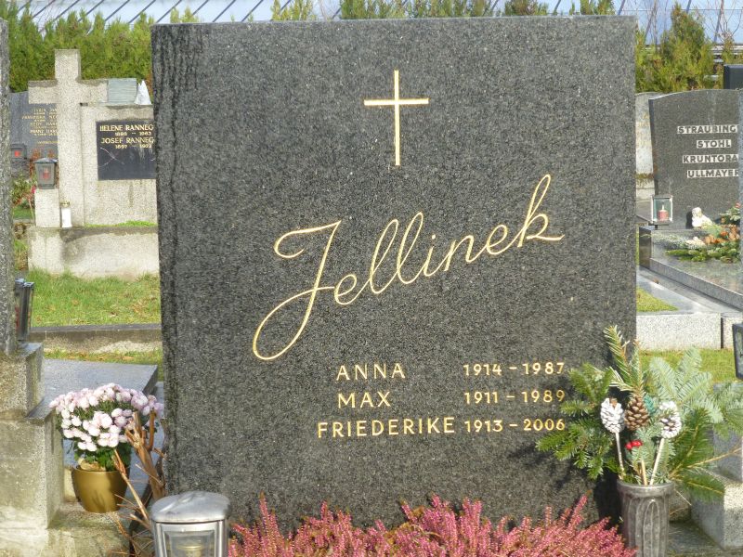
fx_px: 1610
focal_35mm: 75
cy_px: 278
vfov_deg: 19.6
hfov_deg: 26.0
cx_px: 372
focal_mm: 13.3
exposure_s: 1/200
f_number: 5
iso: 200
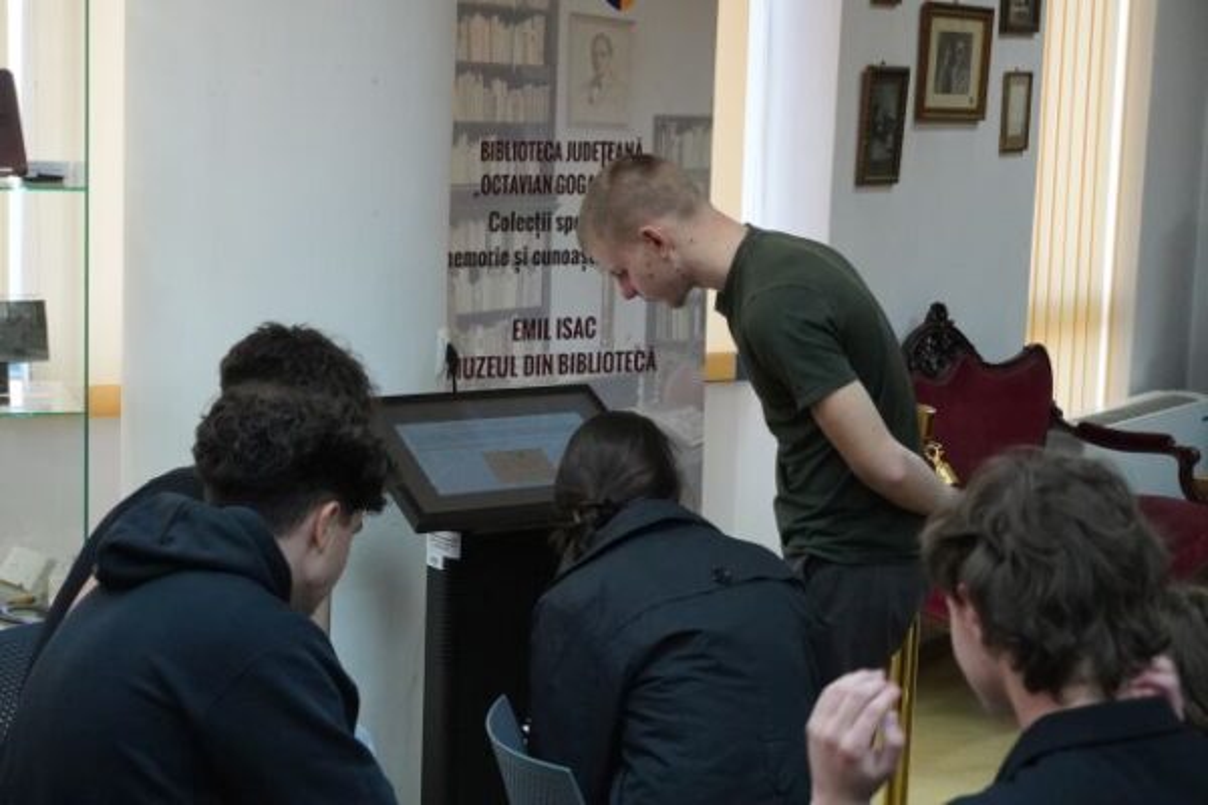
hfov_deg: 27.0
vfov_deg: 18.2
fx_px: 2516
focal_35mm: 75
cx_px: 604
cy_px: 402
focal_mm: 50
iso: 4000
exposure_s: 1/160
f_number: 5.6
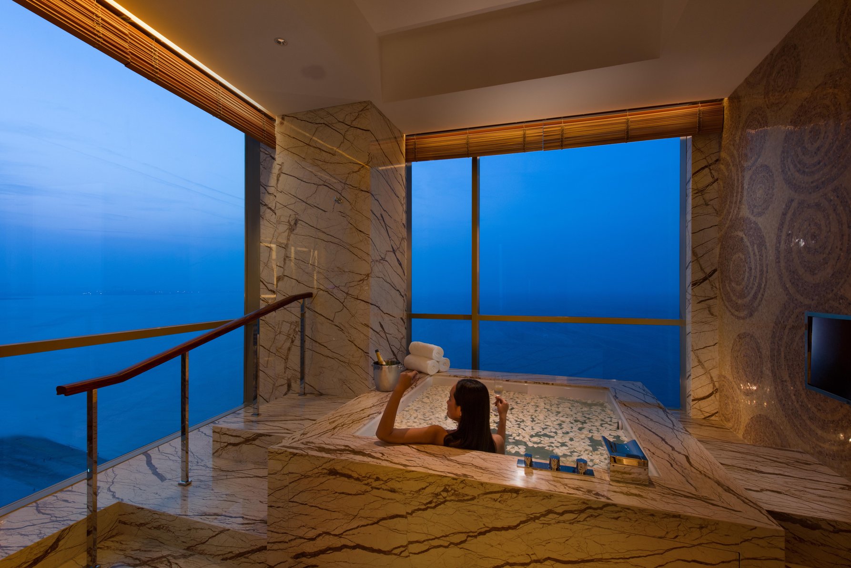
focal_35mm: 16
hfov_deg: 96.7
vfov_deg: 73.8
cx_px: 426
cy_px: 284
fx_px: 378
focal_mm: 16
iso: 320
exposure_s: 1/1.67
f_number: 13
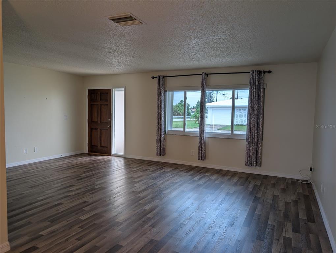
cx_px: 168
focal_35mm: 24
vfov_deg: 56.9
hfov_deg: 71.5
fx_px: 233
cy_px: 126
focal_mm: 6.9
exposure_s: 1/60
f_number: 1.68
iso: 30
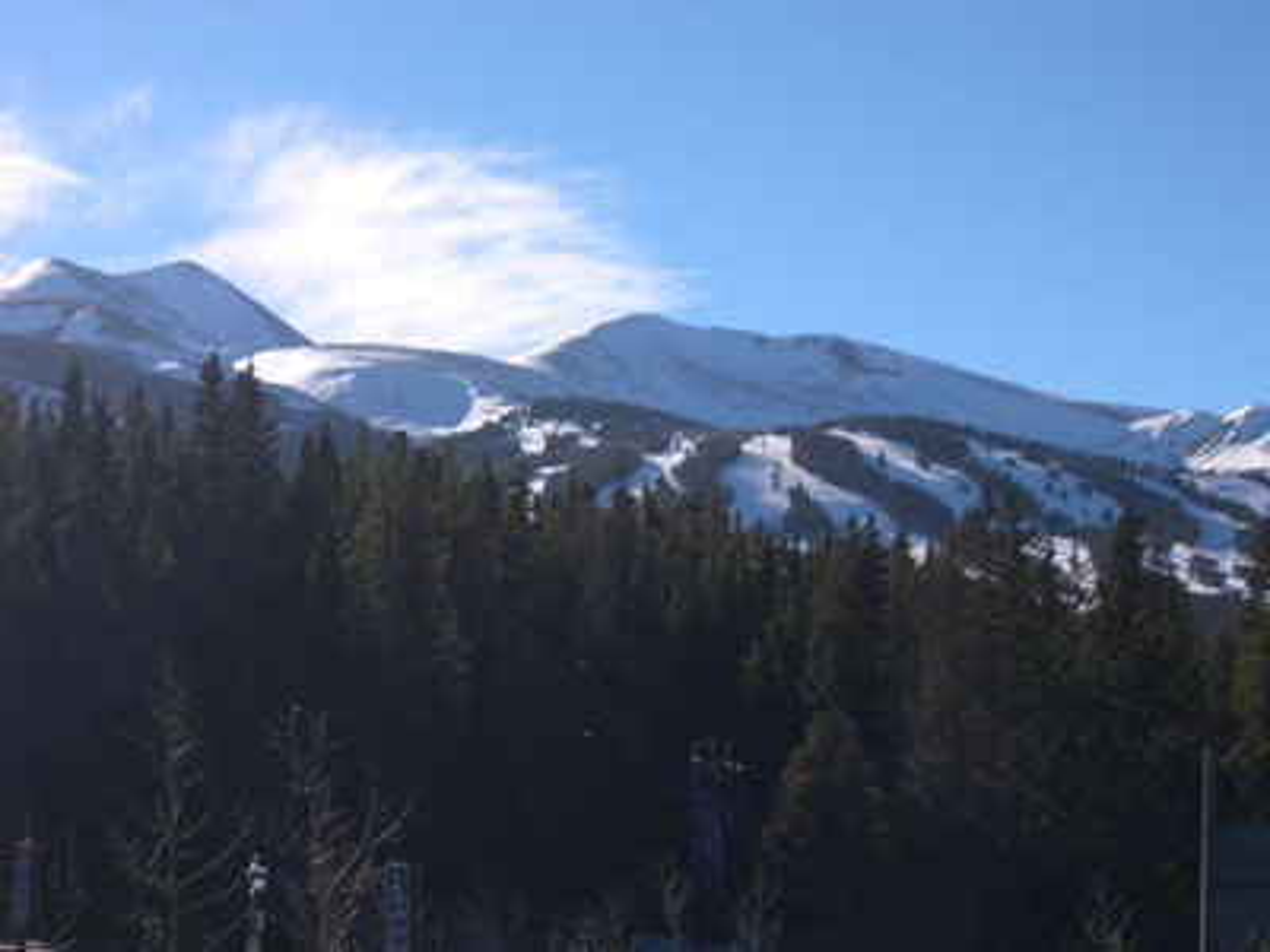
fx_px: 3008
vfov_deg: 18.0
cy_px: 476
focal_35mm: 82
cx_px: 635
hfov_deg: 23.8
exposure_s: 1/107
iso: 100
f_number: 11.2
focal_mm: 17.4
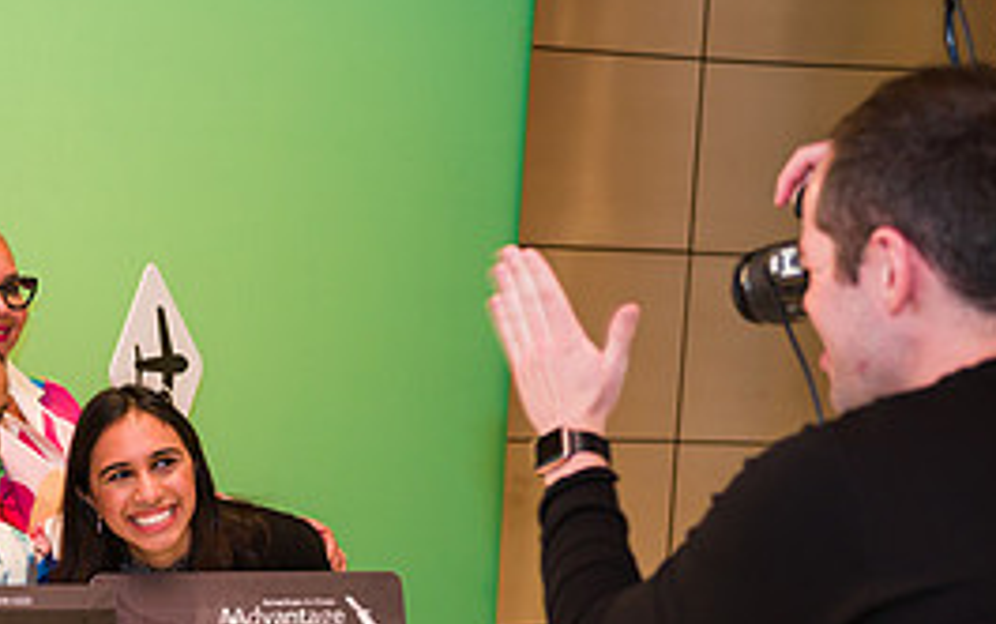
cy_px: 496
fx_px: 2119
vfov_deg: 16.6
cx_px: 150
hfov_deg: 25.8
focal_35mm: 78
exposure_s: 1/200
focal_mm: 35
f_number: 3.2
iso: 400
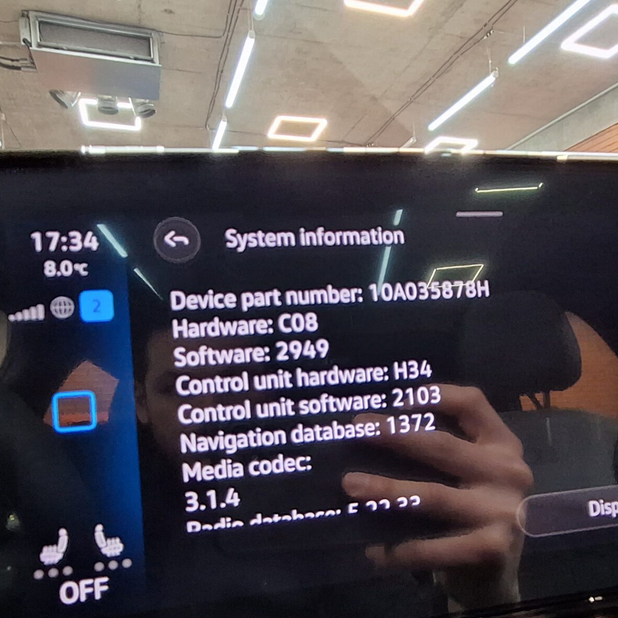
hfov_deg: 62.8
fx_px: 505
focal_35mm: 25
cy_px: 386
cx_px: 335
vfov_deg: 62.1
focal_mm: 1.74
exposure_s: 1/24
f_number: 2.2
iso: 320
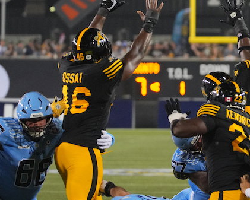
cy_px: 100
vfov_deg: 2.9
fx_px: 3959
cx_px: 314
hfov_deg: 3.6
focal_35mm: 535
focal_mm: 200
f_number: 4
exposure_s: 1/1250
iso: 3200
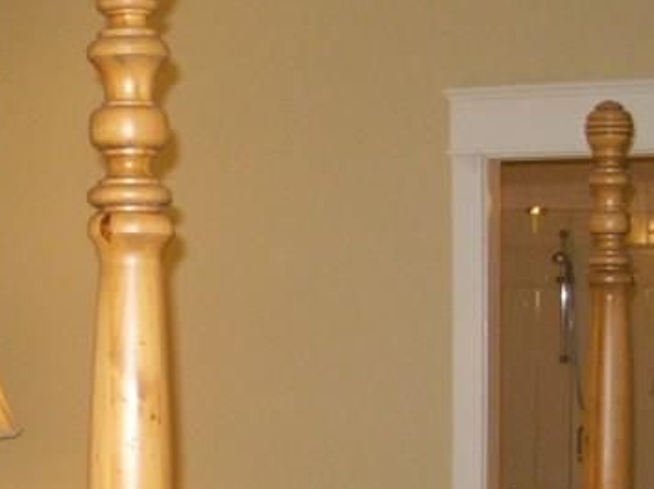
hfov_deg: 17.3
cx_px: -76
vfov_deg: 13.4
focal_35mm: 110
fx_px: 2077
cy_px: 410
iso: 388
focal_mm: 6.3
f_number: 2.9
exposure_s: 1/111
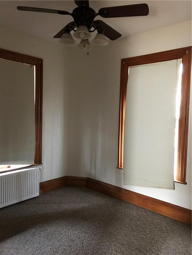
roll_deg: -0.2
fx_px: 207
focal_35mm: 28
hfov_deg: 49.7
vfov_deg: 63.4
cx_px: 96
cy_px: 128
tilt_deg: -2.9
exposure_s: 1/6
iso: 100
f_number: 1.8
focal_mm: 3.99
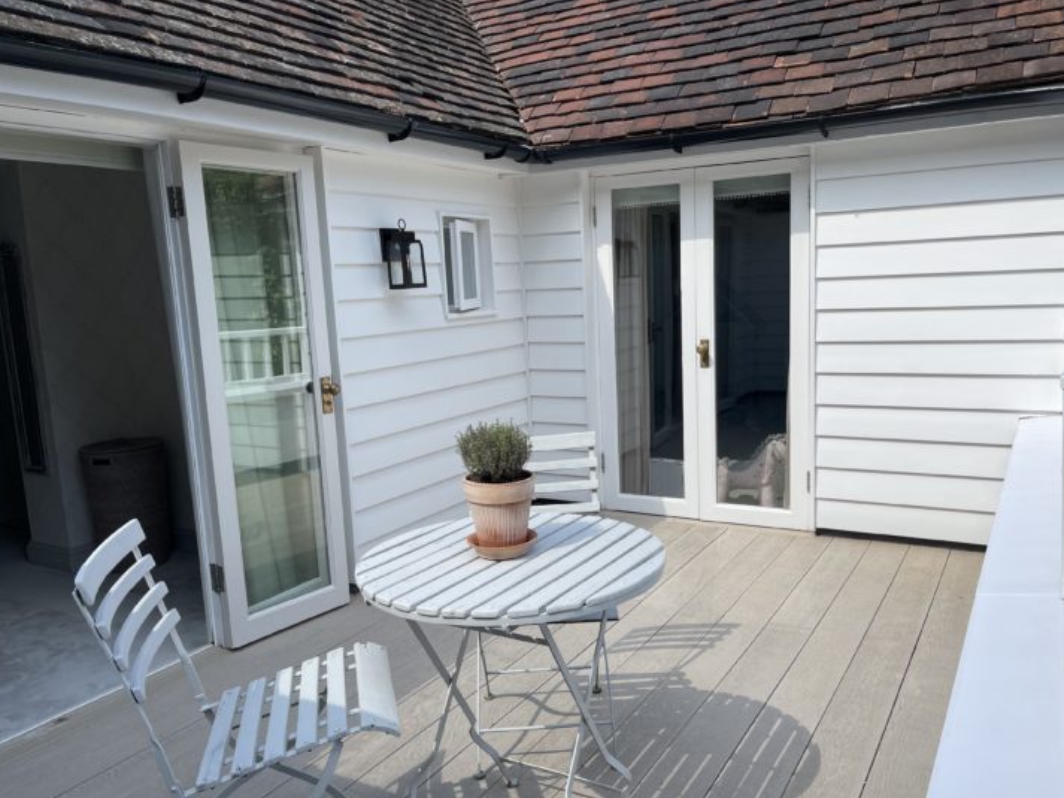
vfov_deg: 49.7
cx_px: 561
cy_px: 418
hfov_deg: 63.4
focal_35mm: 28
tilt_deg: -9.4
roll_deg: +2.6
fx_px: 861
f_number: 1.6
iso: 32
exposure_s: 1/2049
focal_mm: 5.1
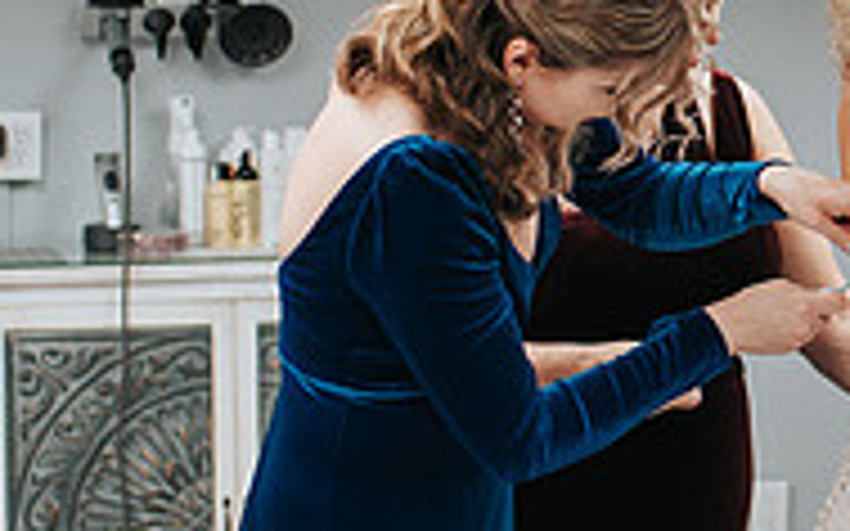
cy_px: 154
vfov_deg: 10.3
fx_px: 2941
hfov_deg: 15.9
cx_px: 998
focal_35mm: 127
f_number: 2.8
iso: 720
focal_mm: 35
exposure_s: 1/250
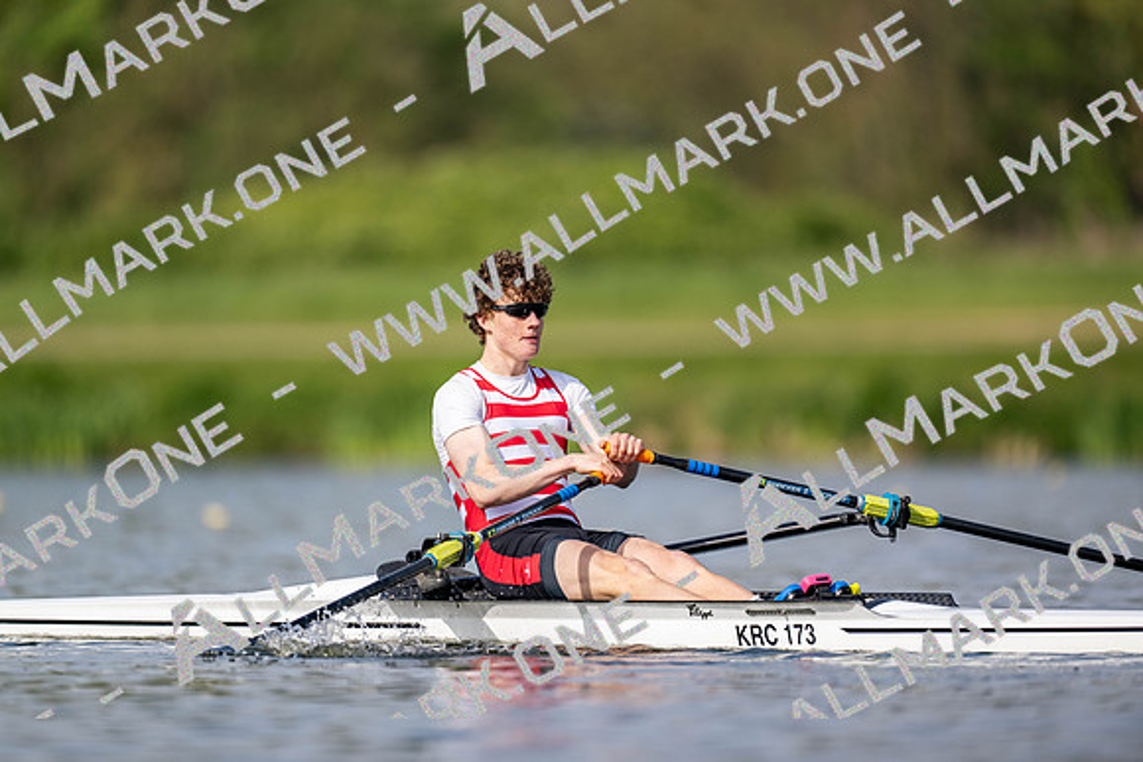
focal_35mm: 600
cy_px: 381
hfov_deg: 3.4
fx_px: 19054
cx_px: 572
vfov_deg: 2.3
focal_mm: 600
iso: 250
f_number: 4
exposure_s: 1/2500
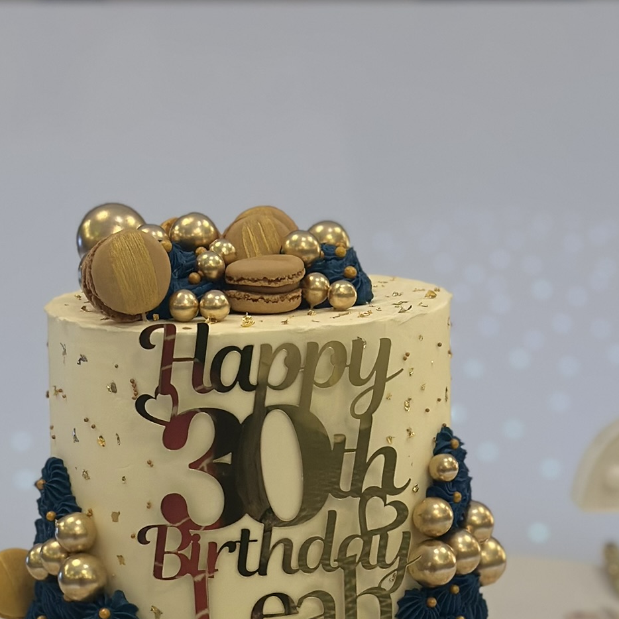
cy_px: 671
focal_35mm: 93
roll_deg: +0.3
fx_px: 1881
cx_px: 298
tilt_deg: -20.1
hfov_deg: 18.7
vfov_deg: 18.0
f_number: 1.78
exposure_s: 1/50
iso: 250
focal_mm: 6.86
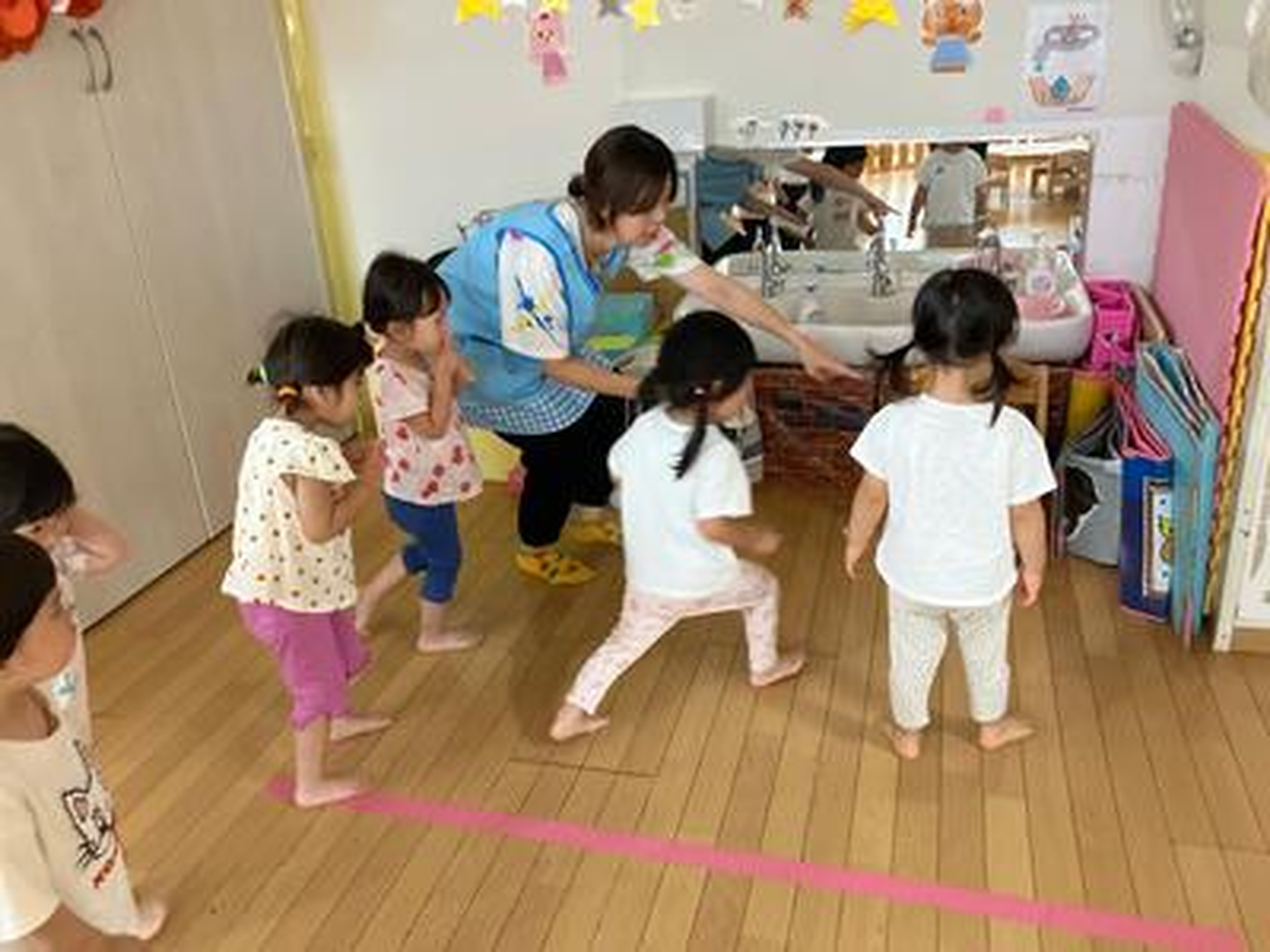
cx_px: 635
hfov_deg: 63.4
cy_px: 476
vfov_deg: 49.7
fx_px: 1027
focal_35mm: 28
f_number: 1.8
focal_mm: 3.99
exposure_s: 1/33
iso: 400
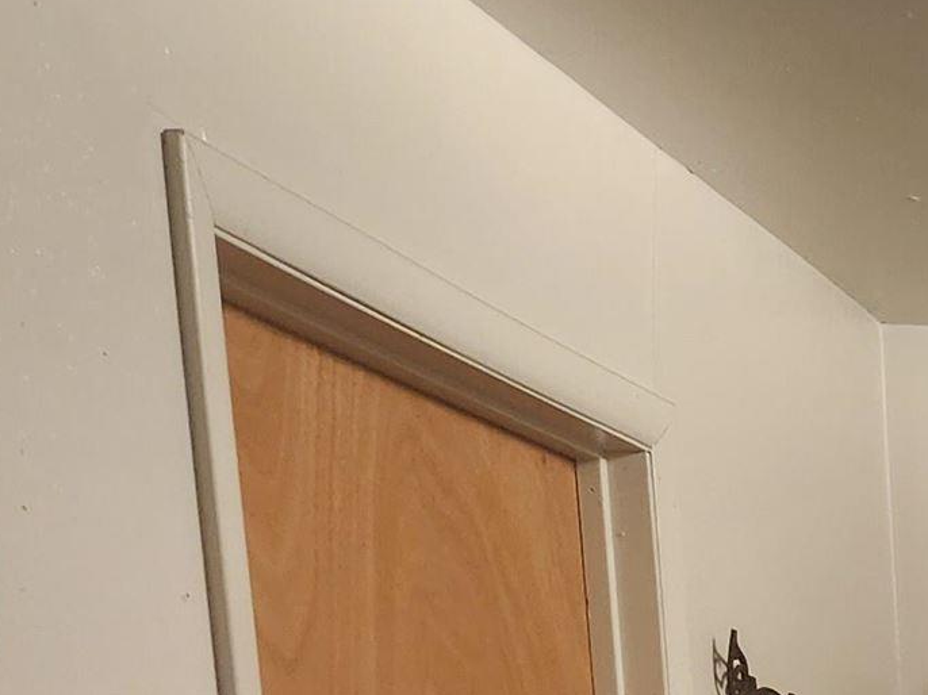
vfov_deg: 12.3
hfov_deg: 15.7
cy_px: 1501
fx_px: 2760
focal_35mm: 103
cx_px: 1765
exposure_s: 1/60
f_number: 1.8
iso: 500
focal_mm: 6.4
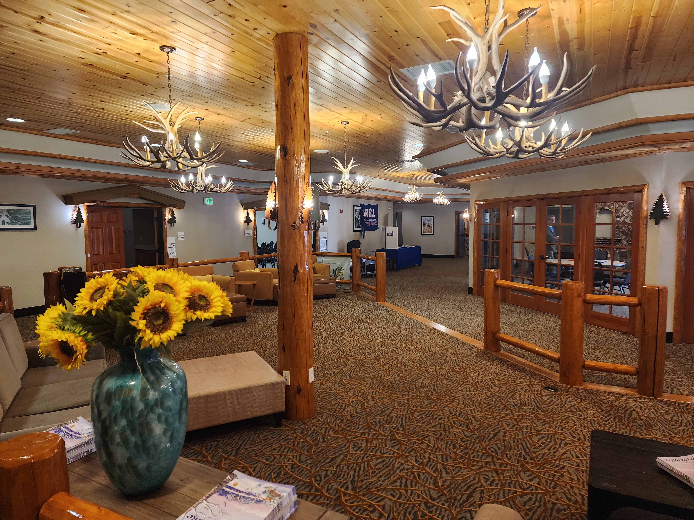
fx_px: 461
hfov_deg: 73.9
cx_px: 347
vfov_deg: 58.9
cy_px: 260
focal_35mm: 23
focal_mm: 6.4
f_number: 1.8
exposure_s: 1/120
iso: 400
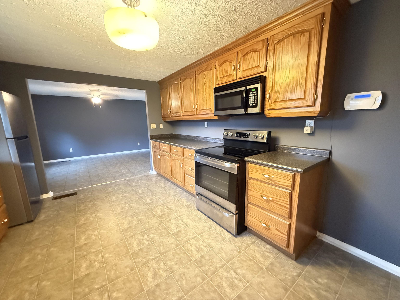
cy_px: 150
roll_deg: +1.2
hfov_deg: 102.1
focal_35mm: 14
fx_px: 162
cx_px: 200
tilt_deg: -9.7
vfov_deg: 85.7
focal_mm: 2.22
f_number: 2.2
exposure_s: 1/30
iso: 2000
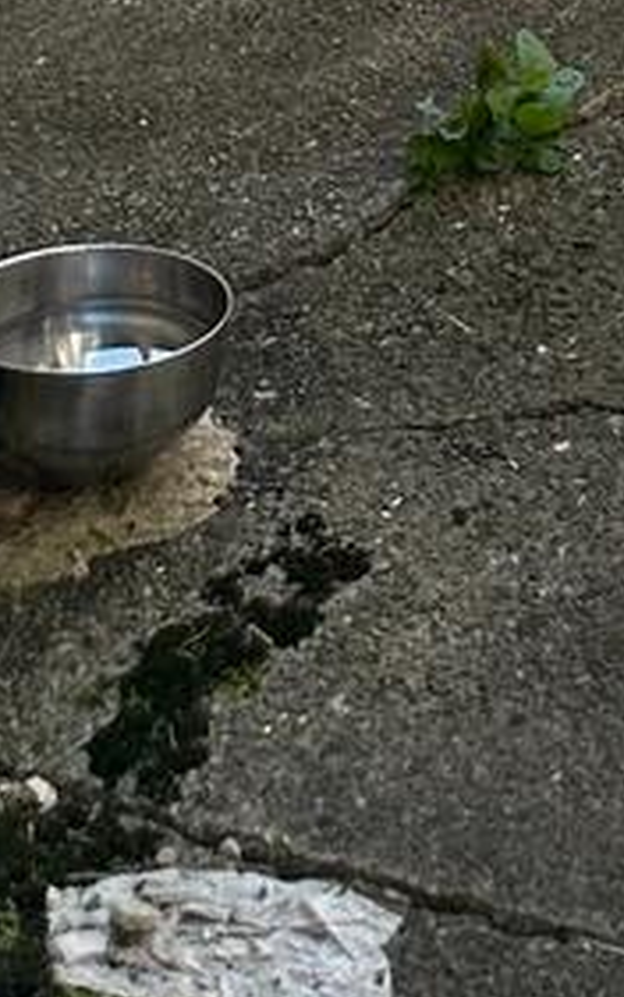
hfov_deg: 9.1
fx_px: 3776
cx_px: 1003
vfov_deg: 11.6
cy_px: -1586
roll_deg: -0.7
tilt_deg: -2.5
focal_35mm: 139
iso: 80
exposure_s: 1/1845
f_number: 1.78
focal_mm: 6.86
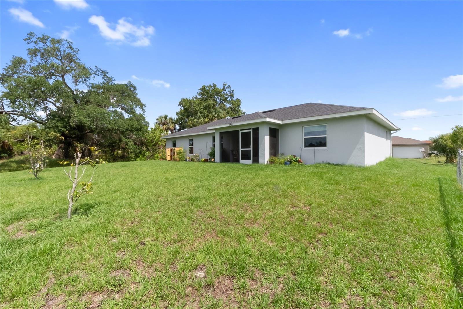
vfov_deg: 77.3
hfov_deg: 100.4
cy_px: 154
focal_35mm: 15
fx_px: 193
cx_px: 232
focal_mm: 10
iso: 640
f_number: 22
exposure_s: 1/250
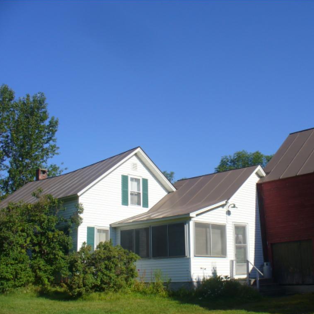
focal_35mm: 44
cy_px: 157
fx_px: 452
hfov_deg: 38.1
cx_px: 196
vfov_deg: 38.3
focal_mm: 6.1
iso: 80
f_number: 5.6
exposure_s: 1/400
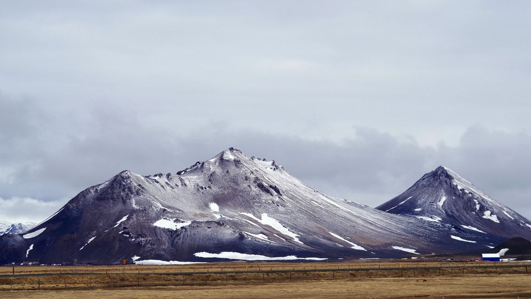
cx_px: 281
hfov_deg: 15.8
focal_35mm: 136
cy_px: 211
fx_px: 1914
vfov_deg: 8.9
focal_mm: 70
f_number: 6.3
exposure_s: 1/640
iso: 100
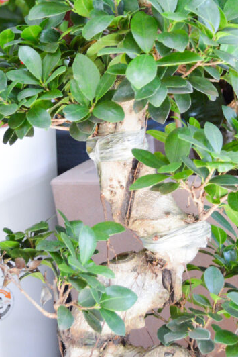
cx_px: 140
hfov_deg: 14.0
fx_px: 971
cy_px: 121
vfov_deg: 20.7
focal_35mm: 98
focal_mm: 34
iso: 2500
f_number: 5
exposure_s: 1/60
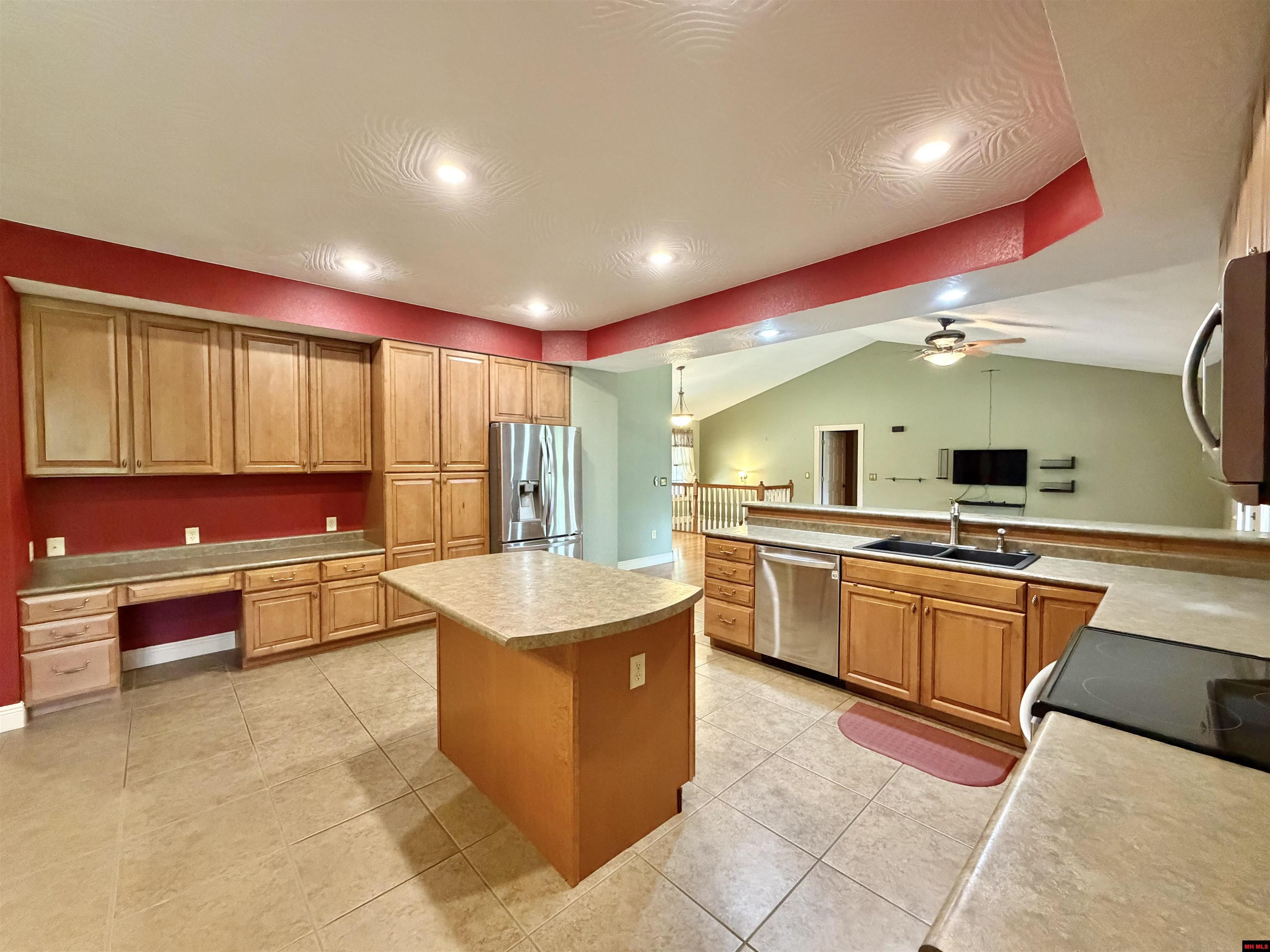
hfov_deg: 102.1
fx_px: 514
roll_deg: -0.1
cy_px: 476
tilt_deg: -2.3
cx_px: 635
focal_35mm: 14
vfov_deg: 85.7
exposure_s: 1/60
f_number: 2.2
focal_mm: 2.22
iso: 800
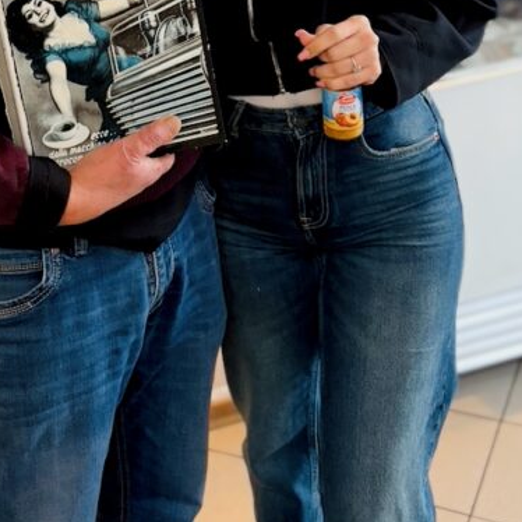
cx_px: 127
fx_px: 1075
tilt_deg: -10.3
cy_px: -43
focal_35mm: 63
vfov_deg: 25.4
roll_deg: +6.7
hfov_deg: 26.9
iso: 400
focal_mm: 5.96
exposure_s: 1/50
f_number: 1.6
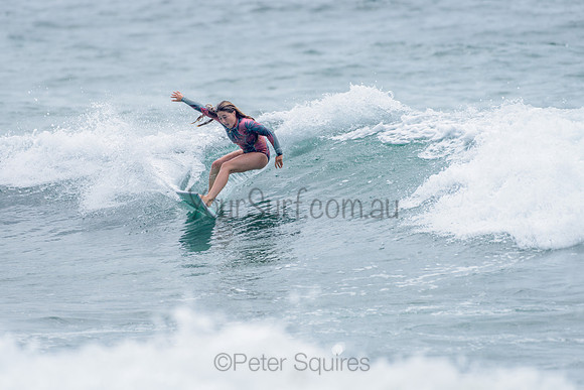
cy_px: 180
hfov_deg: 3.4
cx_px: 226
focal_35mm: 613
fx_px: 9948
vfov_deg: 2.2
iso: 220
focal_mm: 500
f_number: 5.6
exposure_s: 1/2000
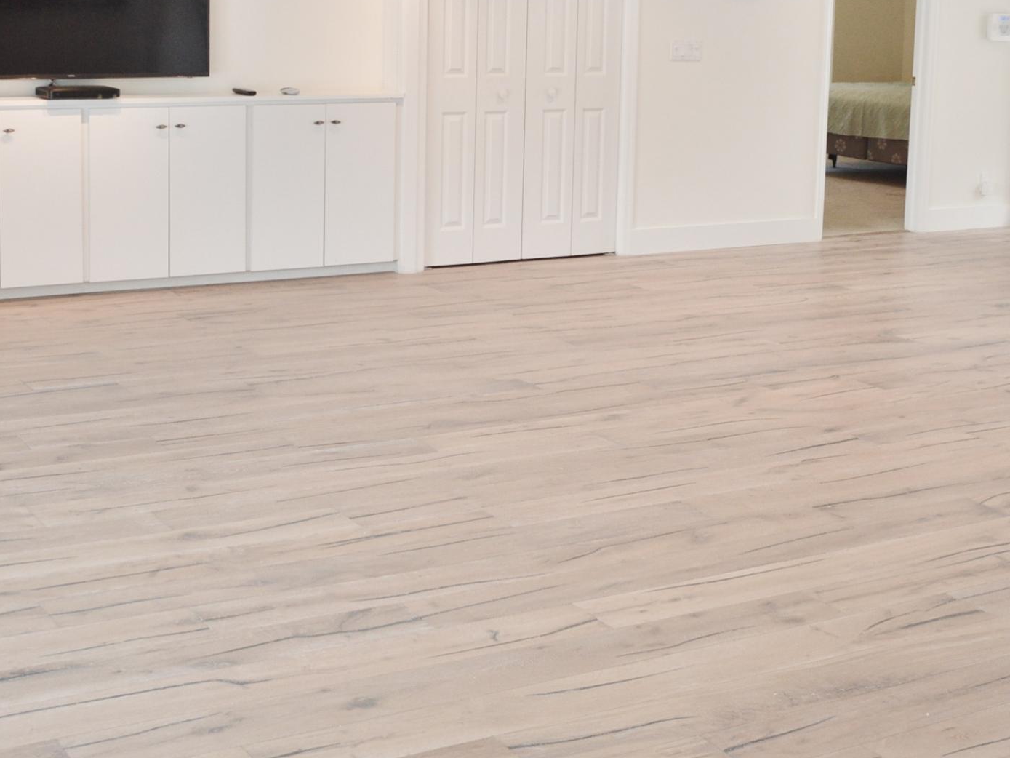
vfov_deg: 25.9
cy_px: 215
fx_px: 1634
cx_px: 507
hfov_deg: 34.3
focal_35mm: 56
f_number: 4
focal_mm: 18
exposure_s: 1/60
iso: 400
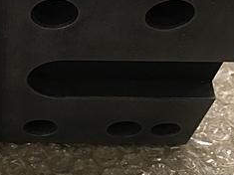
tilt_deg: -55.9
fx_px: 534
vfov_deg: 18.6
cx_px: -6
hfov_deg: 23.6
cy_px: 71
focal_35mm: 79
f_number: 2.2
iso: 25
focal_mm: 4.15
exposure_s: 1/30
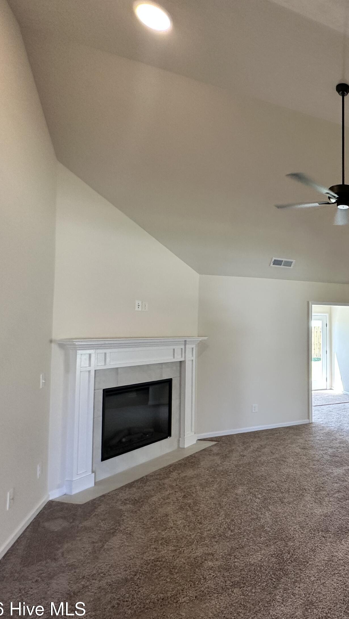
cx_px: 376
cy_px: 319
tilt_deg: +1.7
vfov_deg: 83.8
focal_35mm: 21
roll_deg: -0.1
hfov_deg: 42.9
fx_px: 345
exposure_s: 1/120
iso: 160
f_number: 2.2
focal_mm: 2.22
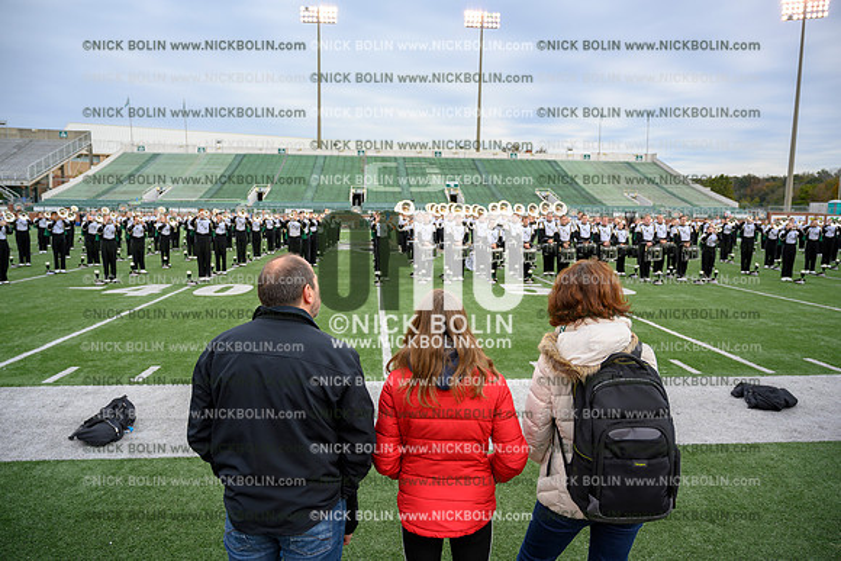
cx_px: 420
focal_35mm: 24
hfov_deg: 73.7
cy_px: 280
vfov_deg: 53.2
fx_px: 561
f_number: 4
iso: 125
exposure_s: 1/320
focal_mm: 24
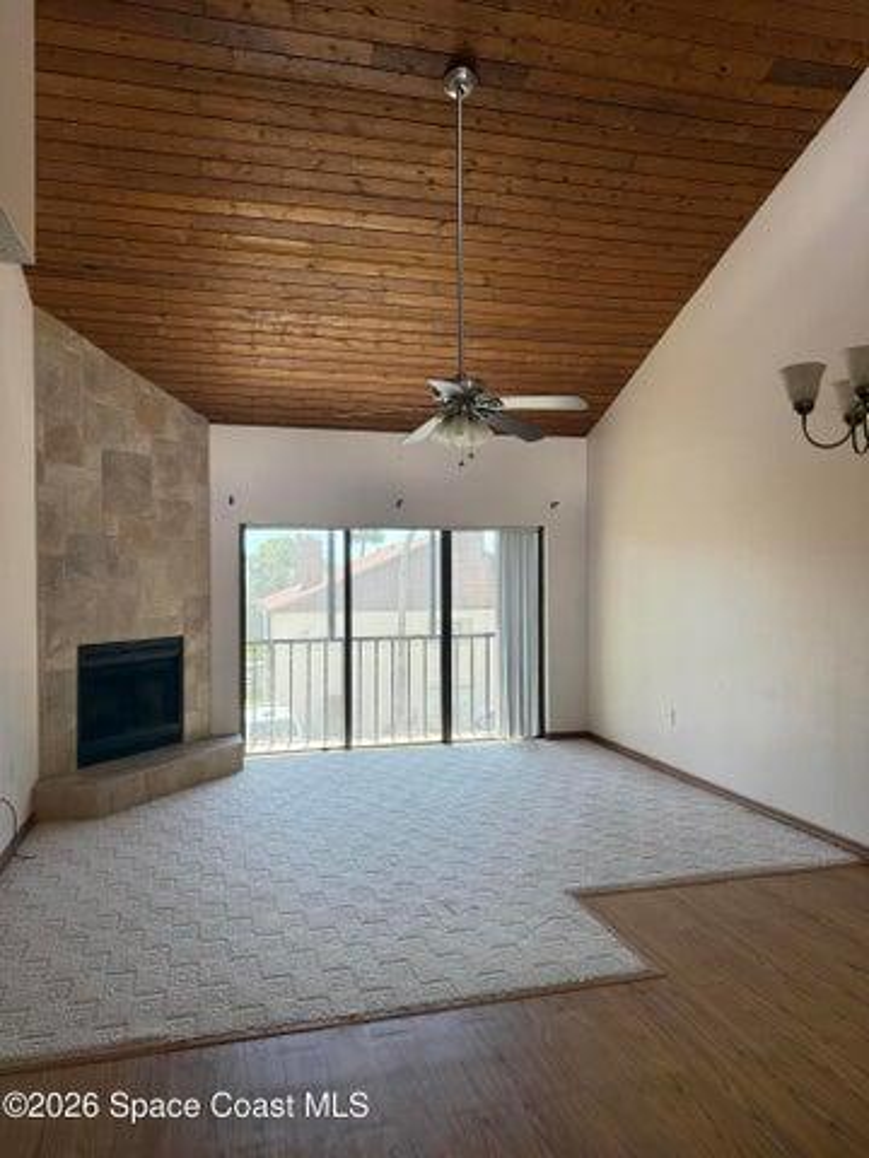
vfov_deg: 71.6
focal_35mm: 24
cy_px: 579
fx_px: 803
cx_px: 434
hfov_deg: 56.8
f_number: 1.78
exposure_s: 1/165
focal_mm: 6.76
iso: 125
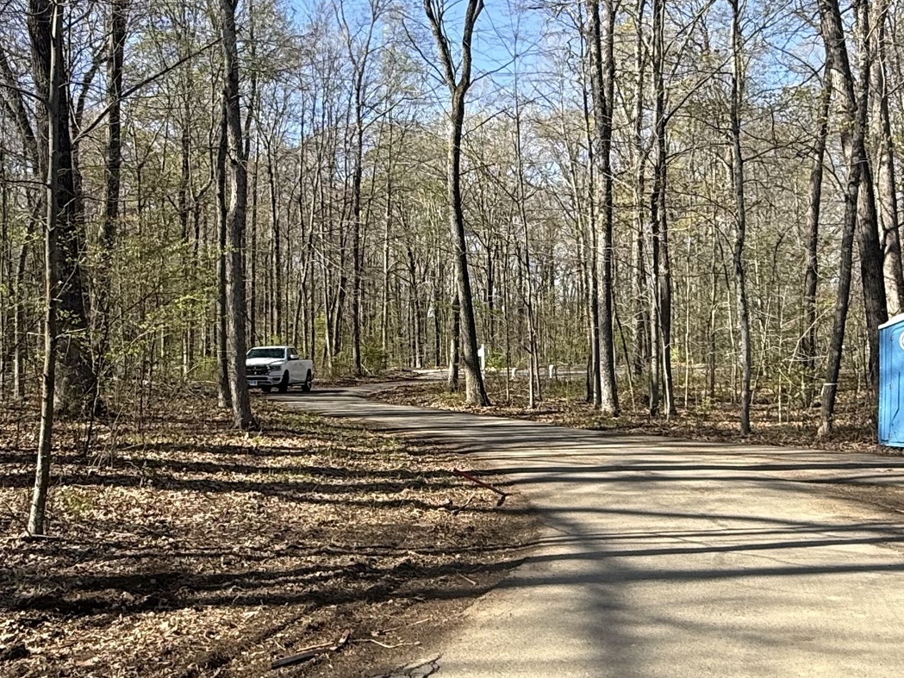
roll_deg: +1.3
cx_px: 450
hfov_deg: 45.8
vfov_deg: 35.1
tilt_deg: -1.5
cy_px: 351
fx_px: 1071
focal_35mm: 41
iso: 50
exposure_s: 1/760
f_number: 2.2
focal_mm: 2.22
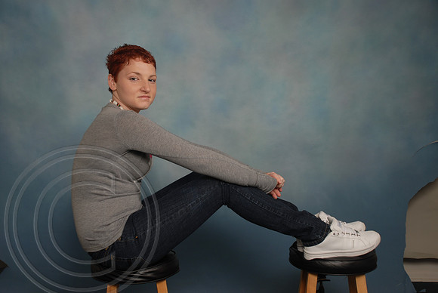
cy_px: 146
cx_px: 219
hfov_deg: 41.1
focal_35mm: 48
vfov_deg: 28.1
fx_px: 585
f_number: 5.6
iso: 100
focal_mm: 32
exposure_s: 1/125
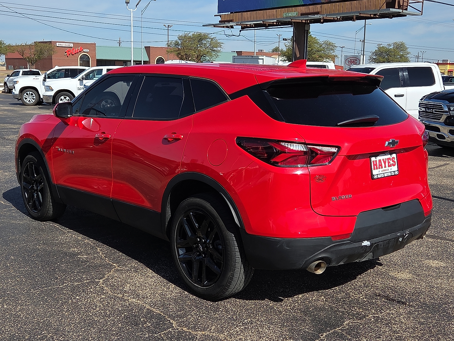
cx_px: 227
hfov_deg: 42.9
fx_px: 577
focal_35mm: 44
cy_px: 170
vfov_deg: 32.9
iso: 76
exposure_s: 1/10000
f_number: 1.8
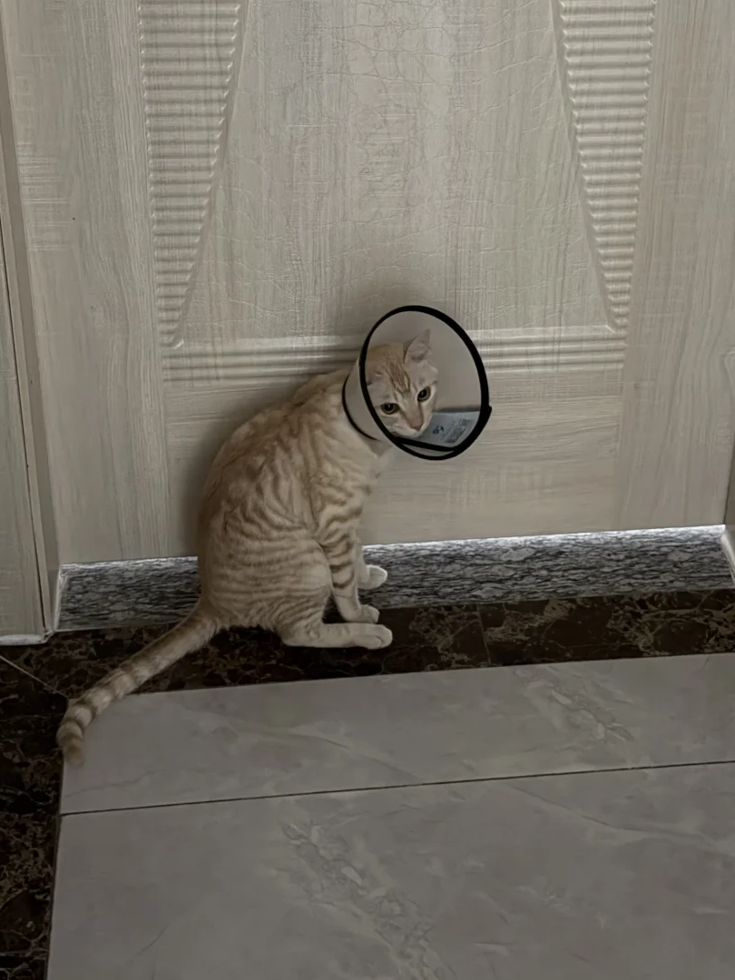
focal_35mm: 64
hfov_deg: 22.9
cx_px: 474
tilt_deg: -30.4
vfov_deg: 30.1
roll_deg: -2.0
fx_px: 1812
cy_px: 348
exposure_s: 1/9
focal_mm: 6.76
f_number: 1.78
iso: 500
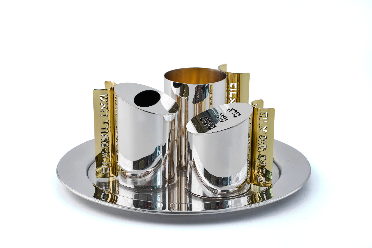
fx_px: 1034
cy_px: 124
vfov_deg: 13.7
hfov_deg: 20.4
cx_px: 186
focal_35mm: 100
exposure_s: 1/200
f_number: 16
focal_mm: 100
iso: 100
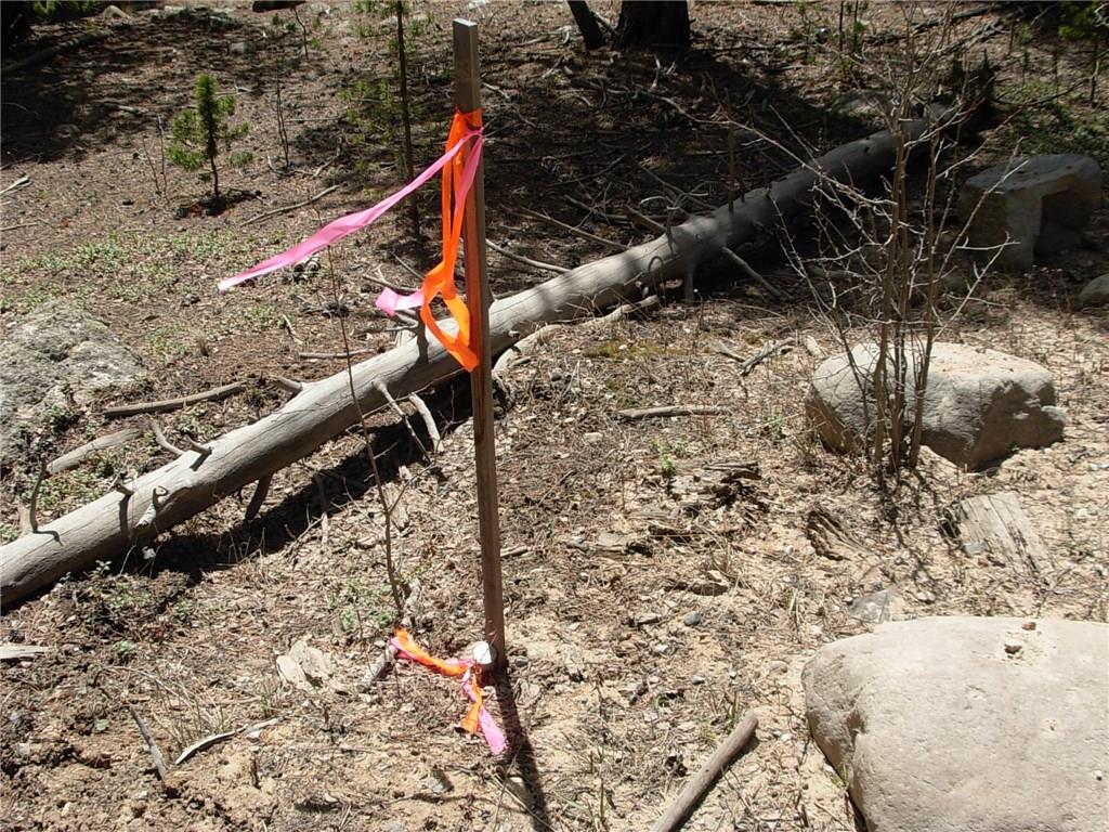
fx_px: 1217
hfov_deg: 49.0
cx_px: 554
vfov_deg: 37.7
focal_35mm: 38
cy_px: 416
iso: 79
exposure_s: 1/470
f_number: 4.9
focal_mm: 6.3
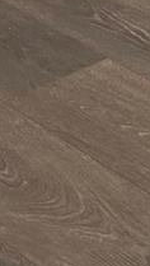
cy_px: -459
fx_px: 1354
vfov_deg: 9.4
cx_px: 711
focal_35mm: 192
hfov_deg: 5.2
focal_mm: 6.76
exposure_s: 1/60
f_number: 1.78
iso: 250
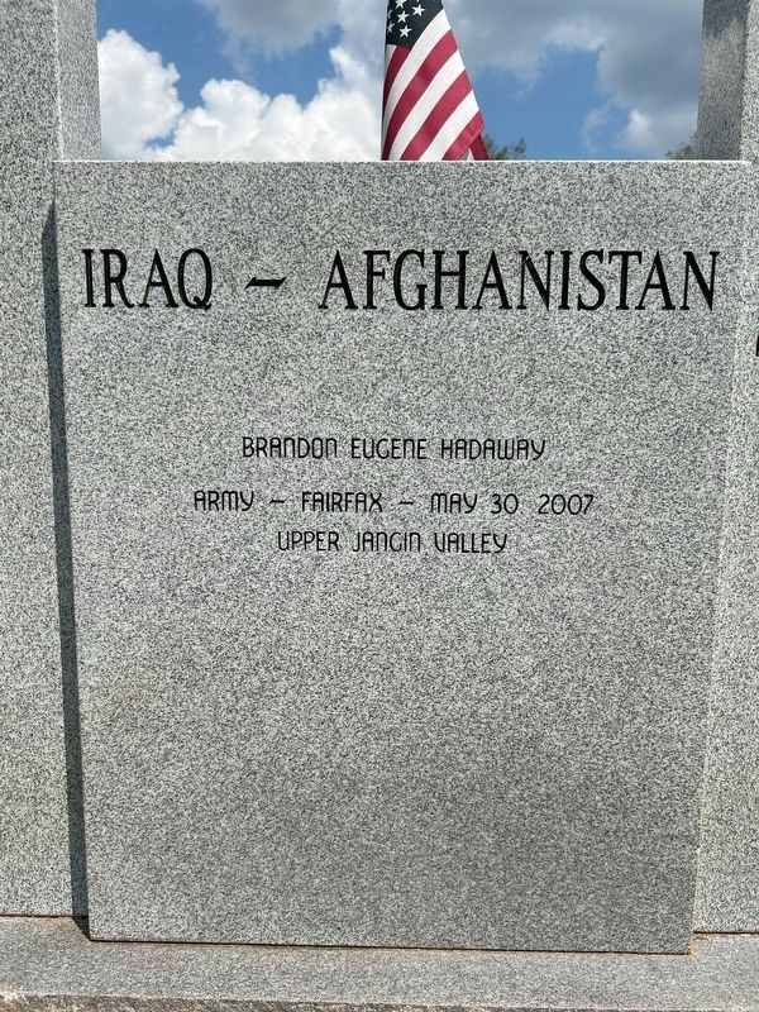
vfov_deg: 67.3
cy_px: 506
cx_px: 380
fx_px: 760
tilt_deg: -7.8
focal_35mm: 26
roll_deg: -1.3
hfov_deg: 53.1
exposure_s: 1/6579
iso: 50
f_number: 1.5
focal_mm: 5.7
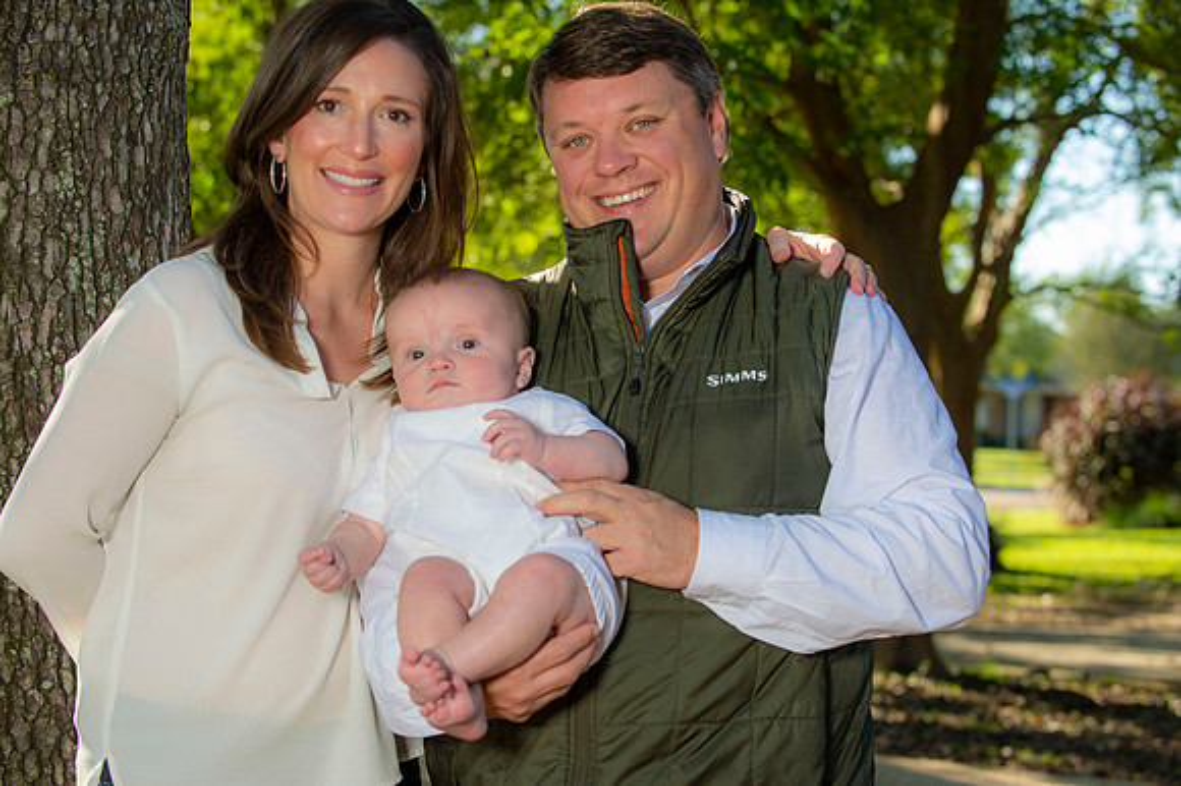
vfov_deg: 19.4
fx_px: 2295
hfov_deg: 28.9
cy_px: 393
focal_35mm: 70
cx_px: 590
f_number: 8
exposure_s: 1/250
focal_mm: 70
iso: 200
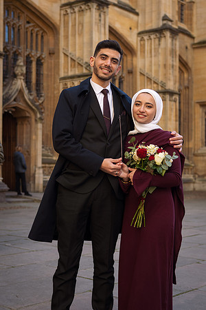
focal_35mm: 60
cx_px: 103
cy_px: 155
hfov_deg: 22.6
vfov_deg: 33.4
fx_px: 515
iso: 200
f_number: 2.8
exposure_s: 1/640
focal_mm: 40
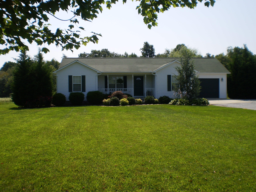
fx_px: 266
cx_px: 128
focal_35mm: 36
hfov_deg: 51.4
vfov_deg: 39.7
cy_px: 96
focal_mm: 6.3
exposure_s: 1/640
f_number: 4.6
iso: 64
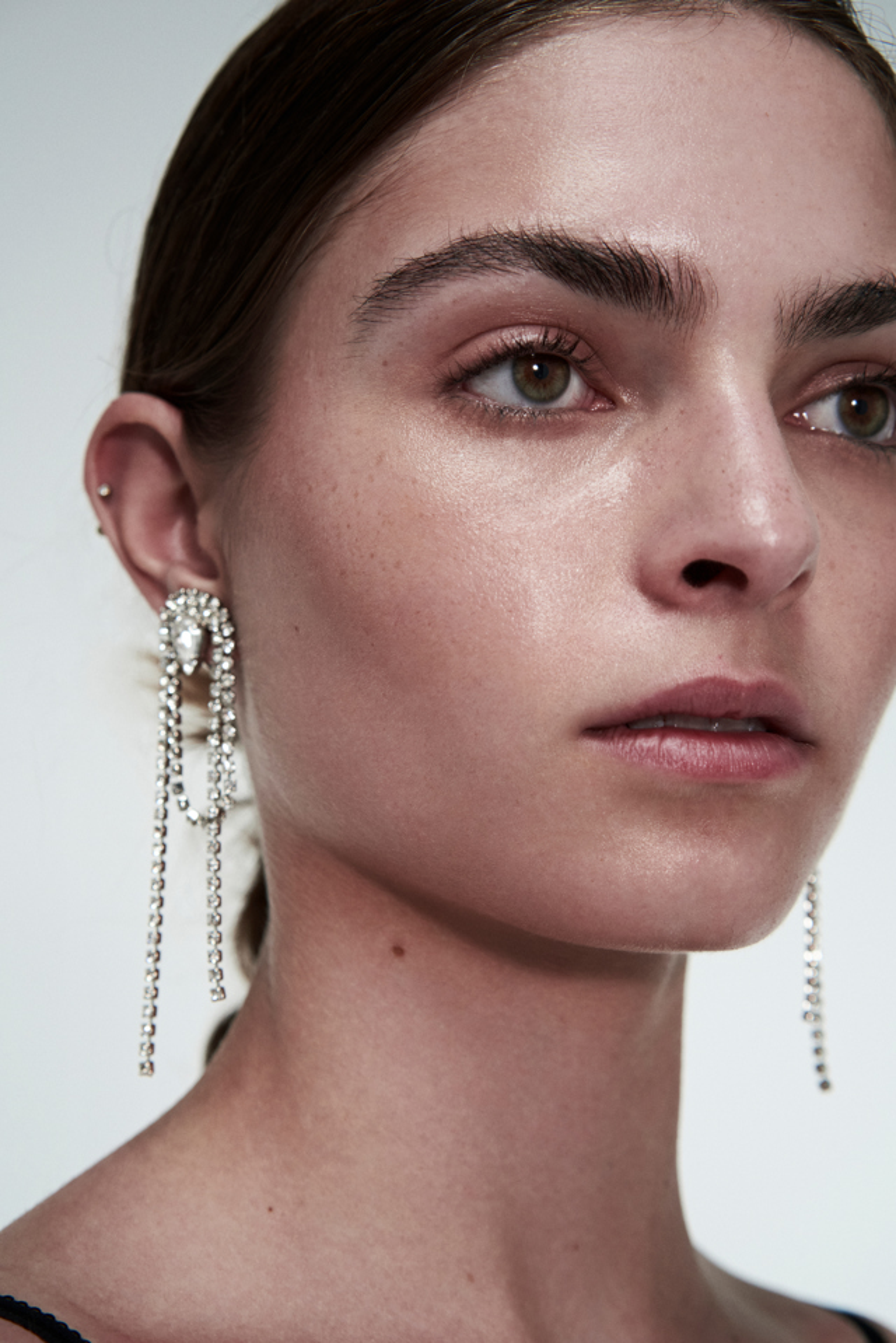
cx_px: 448
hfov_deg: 24.6
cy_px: 672
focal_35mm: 55
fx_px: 2052
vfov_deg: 36.2
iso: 1000
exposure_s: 1/160
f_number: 5.6
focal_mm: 55
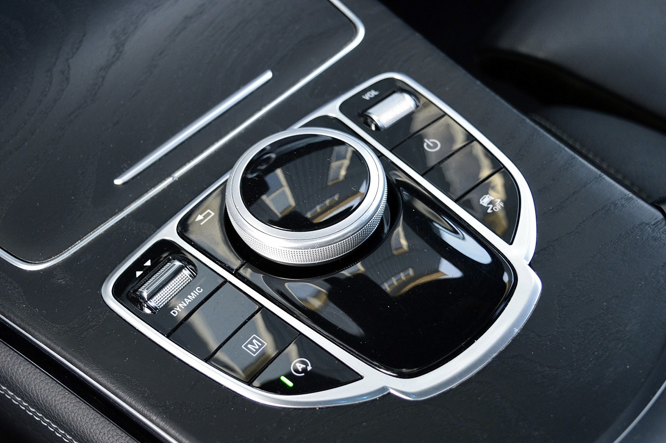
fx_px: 1109
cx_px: 333
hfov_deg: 33.4
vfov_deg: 22.6
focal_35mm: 60
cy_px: 222
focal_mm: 40
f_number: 5
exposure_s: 1/60
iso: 800
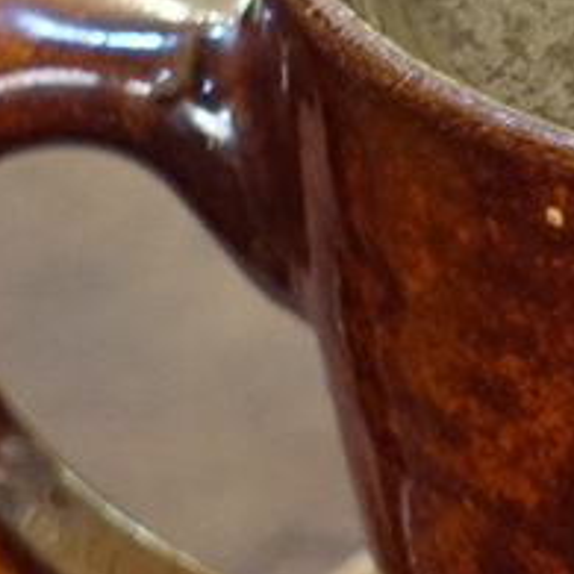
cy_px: 397
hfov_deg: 4.7
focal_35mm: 367
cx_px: 1001
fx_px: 6885
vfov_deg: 4.8
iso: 800
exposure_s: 1/8
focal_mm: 19.1
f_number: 2.8
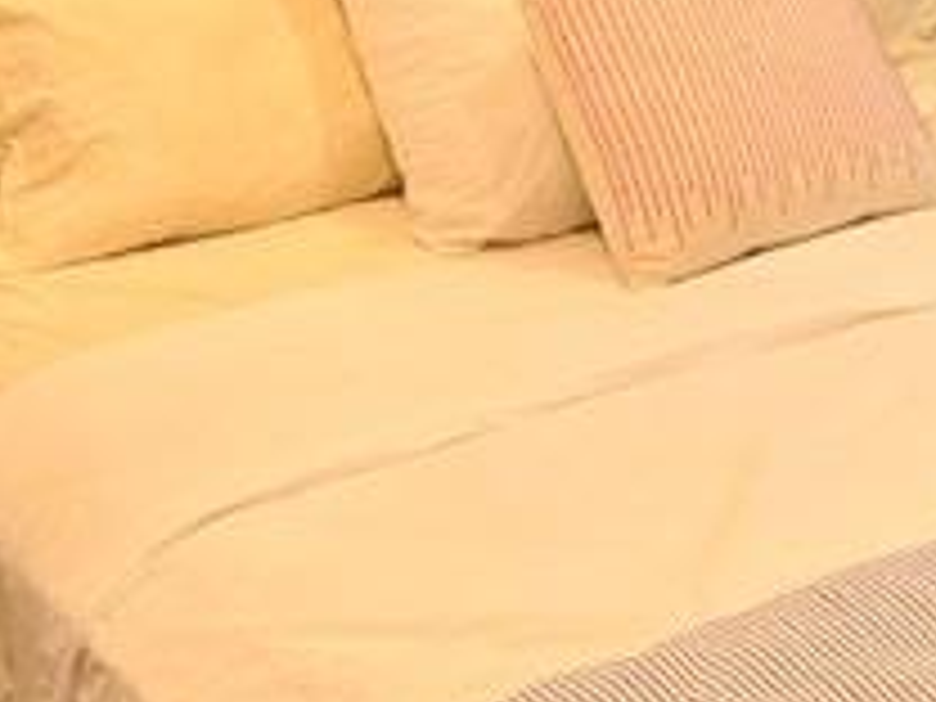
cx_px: 918
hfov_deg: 19.1
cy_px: -198
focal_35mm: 100
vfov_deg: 14.2
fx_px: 2704
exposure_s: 1/120
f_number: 1.6
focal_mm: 5.1
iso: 125
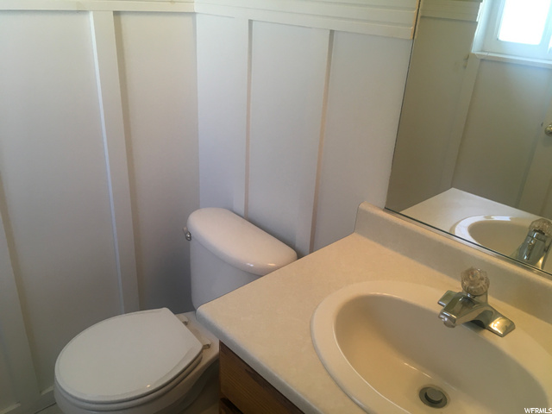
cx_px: 276
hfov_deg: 61.7
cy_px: 207
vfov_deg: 48.2
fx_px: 462
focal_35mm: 29
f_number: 2.2
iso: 25
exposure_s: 1/30
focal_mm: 4.15
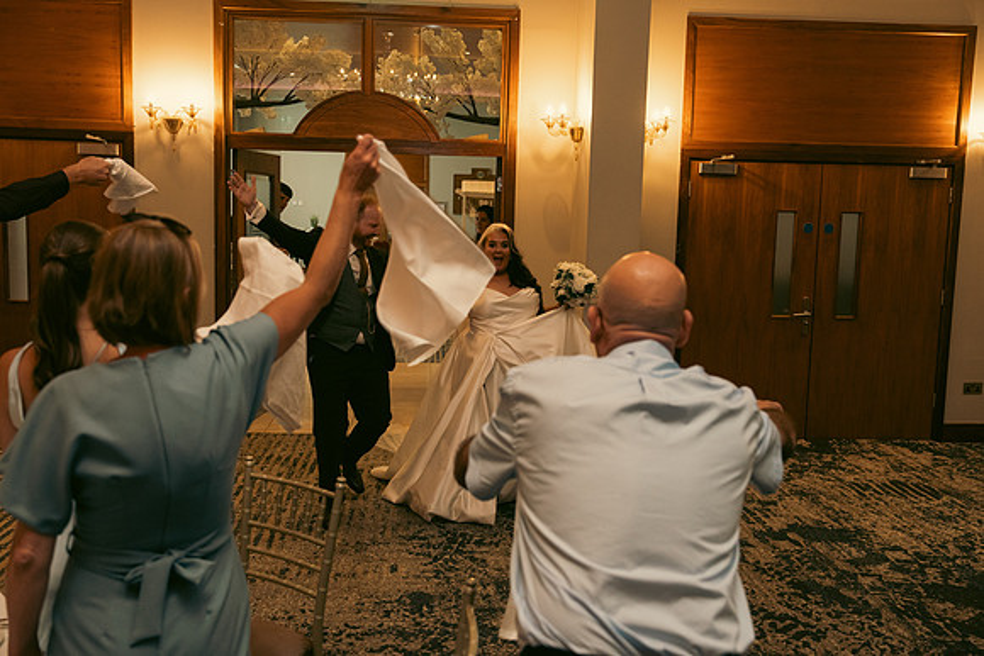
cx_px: 492
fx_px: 957
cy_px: 328
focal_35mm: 35
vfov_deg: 37.9
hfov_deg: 54.4
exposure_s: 1/160
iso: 2500
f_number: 3.5
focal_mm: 35
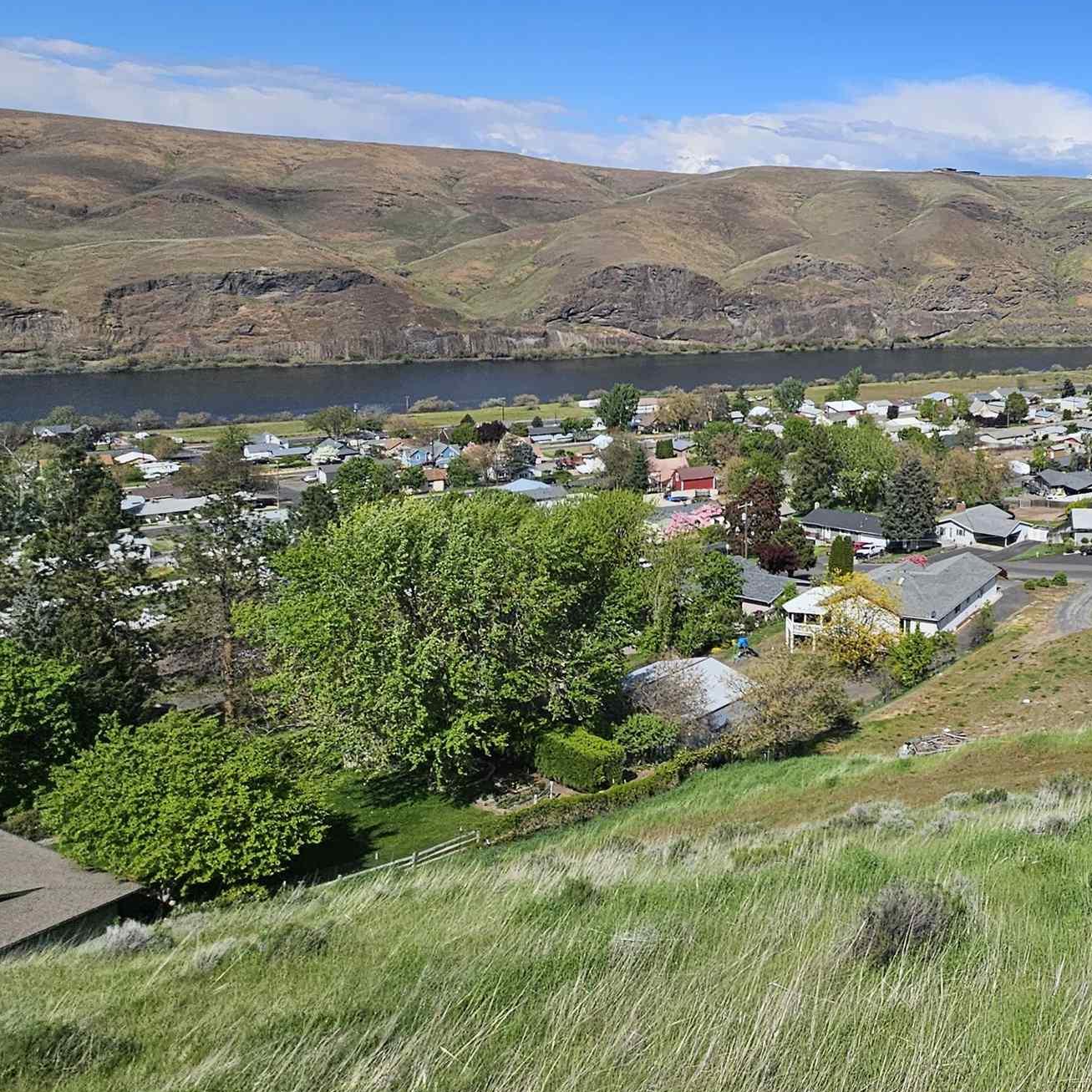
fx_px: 964
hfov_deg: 45.7
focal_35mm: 27
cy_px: 367
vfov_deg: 57.8
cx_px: 1176
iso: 50
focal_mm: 2.2
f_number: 2.2
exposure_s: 1/3829
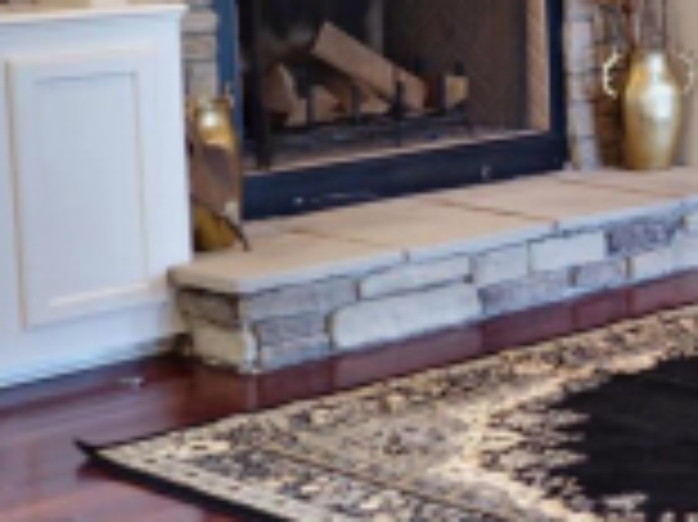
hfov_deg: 17.6
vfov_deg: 14.8
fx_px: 1995
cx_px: 1083
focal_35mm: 99
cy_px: 108
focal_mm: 6.4
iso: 250
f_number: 1.8
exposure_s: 1/120
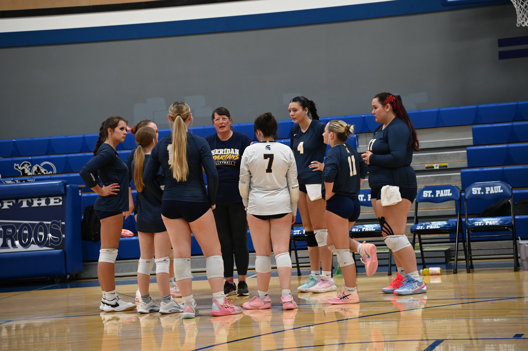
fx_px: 1759
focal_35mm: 120
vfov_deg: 11.4
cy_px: 176
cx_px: 264
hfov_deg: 17.1
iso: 2800
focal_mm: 120
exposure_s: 1/125
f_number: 4
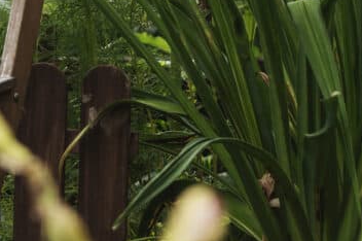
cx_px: -264
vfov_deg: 2.9
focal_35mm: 477
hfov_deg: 4.3
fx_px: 4792
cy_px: 124
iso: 200
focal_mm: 105
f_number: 5
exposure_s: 1/200
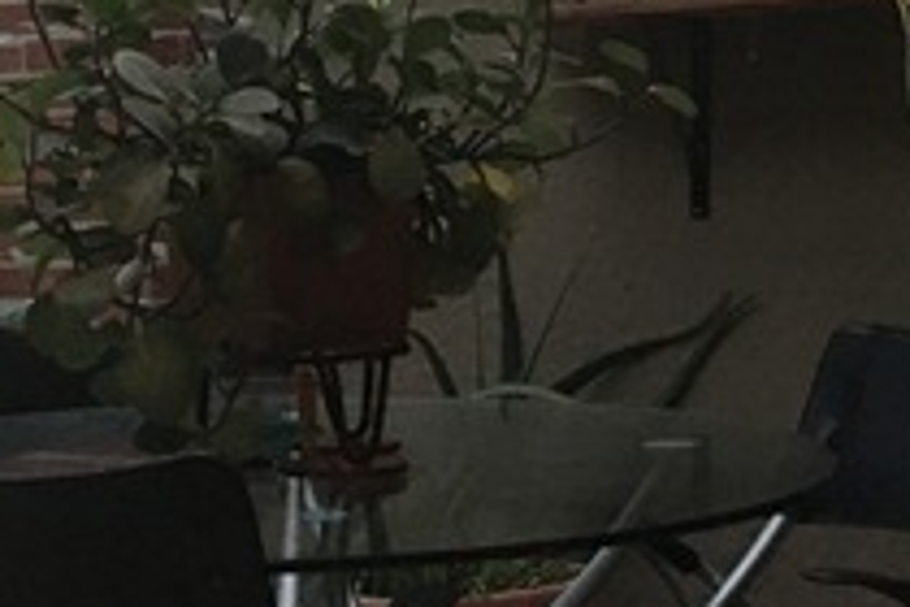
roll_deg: +2.0
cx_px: 381
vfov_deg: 14.8
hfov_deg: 22.1
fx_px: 2325
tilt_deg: -7.0
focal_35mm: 92
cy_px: 390
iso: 250
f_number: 2.2
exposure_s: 1/15
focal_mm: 4.15
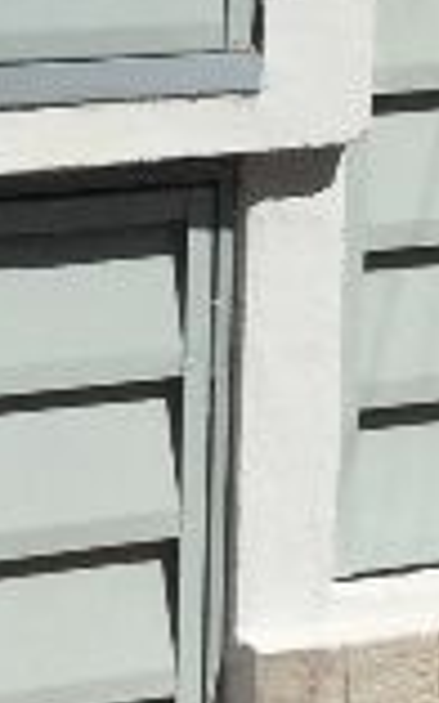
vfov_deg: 10.0
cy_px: 143
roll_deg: -1.8
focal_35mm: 209
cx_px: -251
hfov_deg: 6.2
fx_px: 4004
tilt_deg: -9.3
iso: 25
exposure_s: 1/3135
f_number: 2.4
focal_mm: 3.3
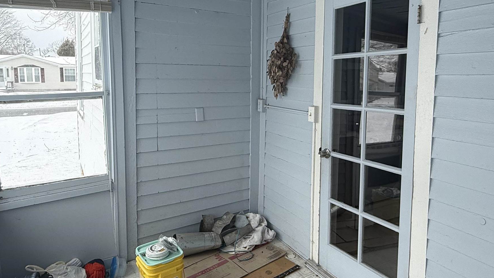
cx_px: 272
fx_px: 354
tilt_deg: -4.5
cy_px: 109
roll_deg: -0.3
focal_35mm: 27
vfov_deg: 42.7
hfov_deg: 69.7
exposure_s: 1/554
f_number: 2.2
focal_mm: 2.22
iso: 64
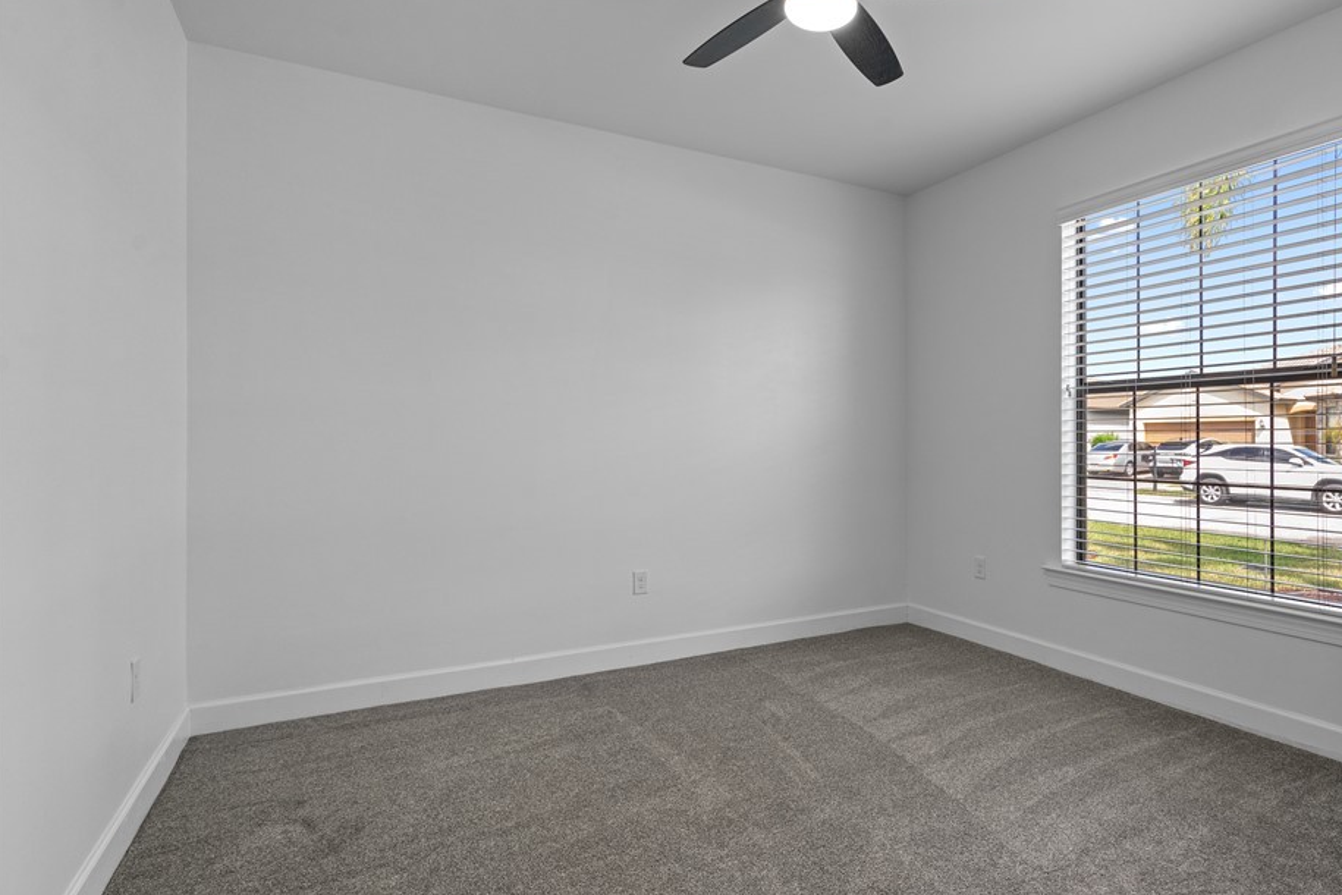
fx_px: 708
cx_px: 791
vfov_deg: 64.6
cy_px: 443
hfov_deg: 86.1
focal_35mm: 19
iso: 400
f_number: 8
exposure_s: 1/30
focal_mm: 16
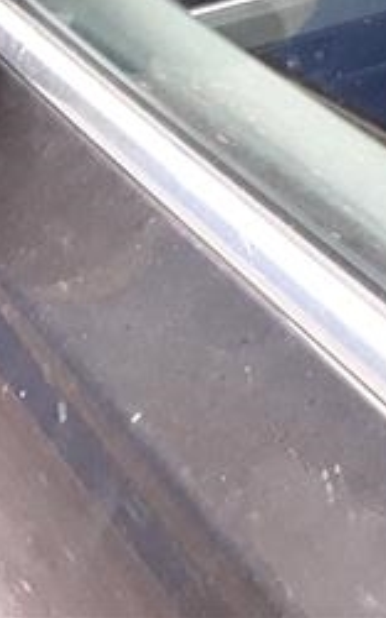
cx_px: 740
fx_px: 1281
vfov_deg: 26.0
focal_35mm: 76
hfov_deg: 14.6
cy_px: 27
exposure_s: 1/50
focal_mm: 2.91
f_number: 1.9
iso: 64
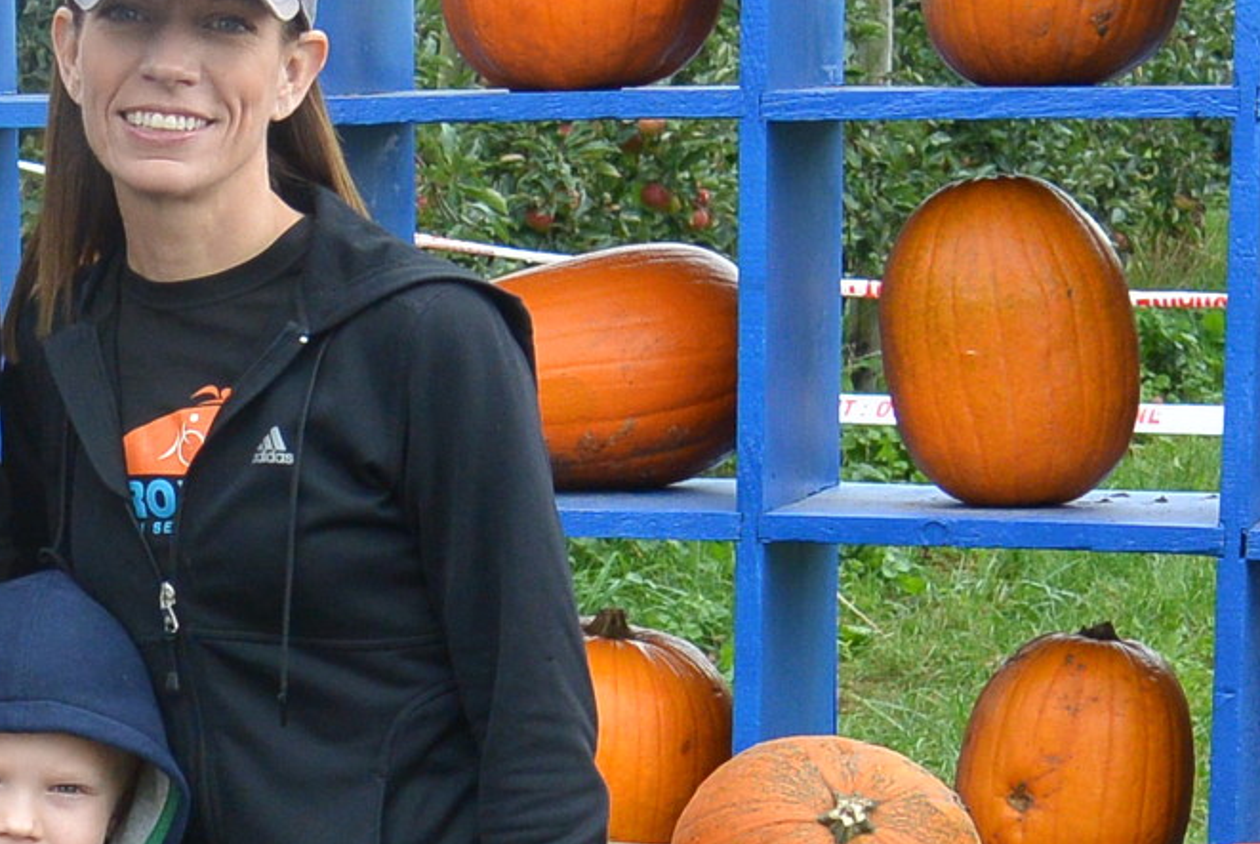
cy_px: 918
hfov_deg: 16.4
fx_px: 4242
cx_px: -118
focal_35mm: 121
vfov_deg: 11.2
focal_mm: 12
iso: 200
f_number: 3.8
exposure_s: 1/400
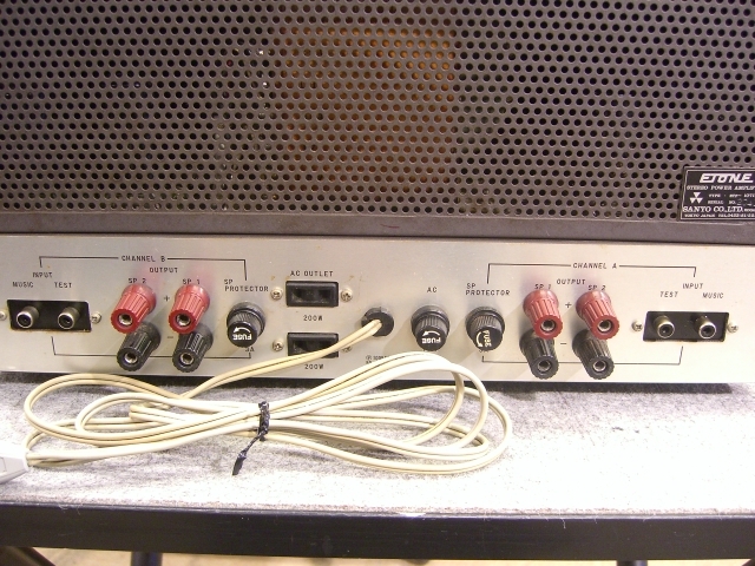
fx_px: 829
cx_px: 378
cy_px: 283
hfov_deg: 49.0
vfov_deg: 37.7
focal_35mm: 38
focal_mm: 7.9
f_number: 2.8
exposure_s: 1/10
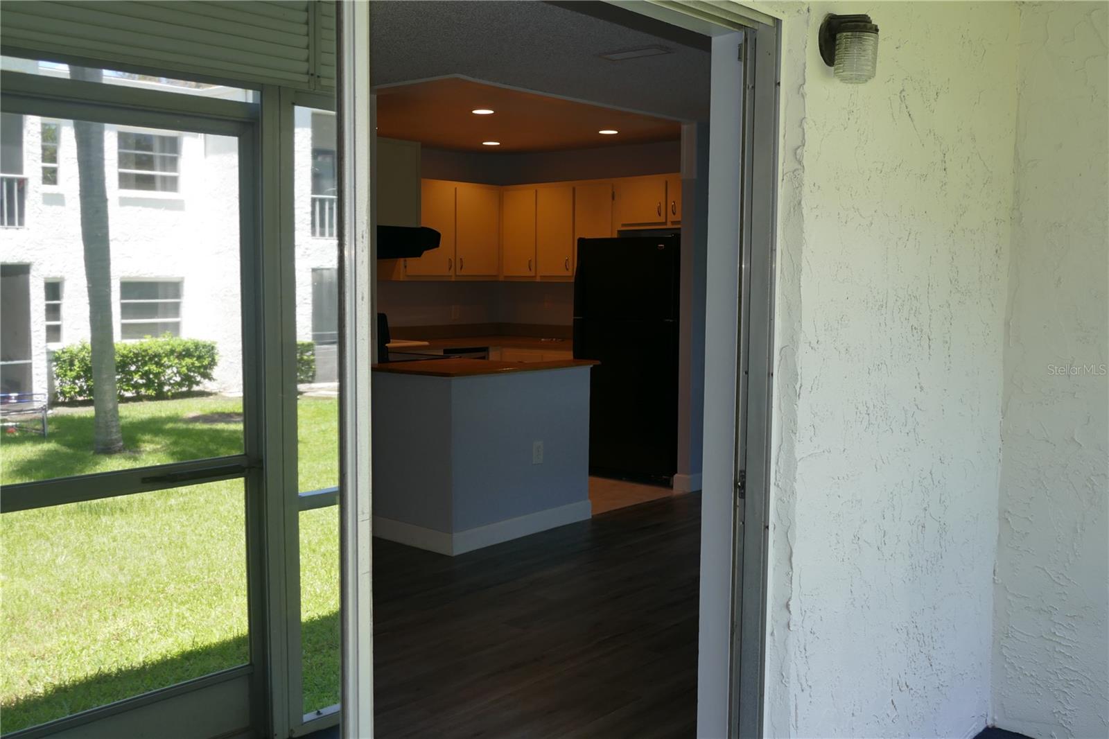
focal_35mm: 34
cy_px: 370
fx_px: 1047
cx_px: 554
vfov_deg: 38.9
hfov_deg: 55.8
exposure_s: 1/160
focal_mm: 12.38
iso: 125
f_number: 3.1
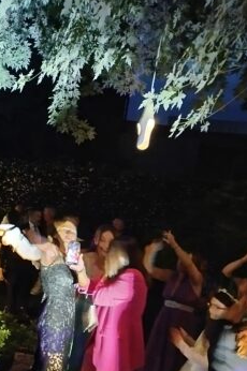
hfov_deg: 27.1
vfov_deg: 43.4
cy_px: 228
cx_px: -32
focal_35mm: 45
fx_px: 464
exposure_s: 1/17
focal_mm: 5.31
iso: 1250
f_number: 1.7
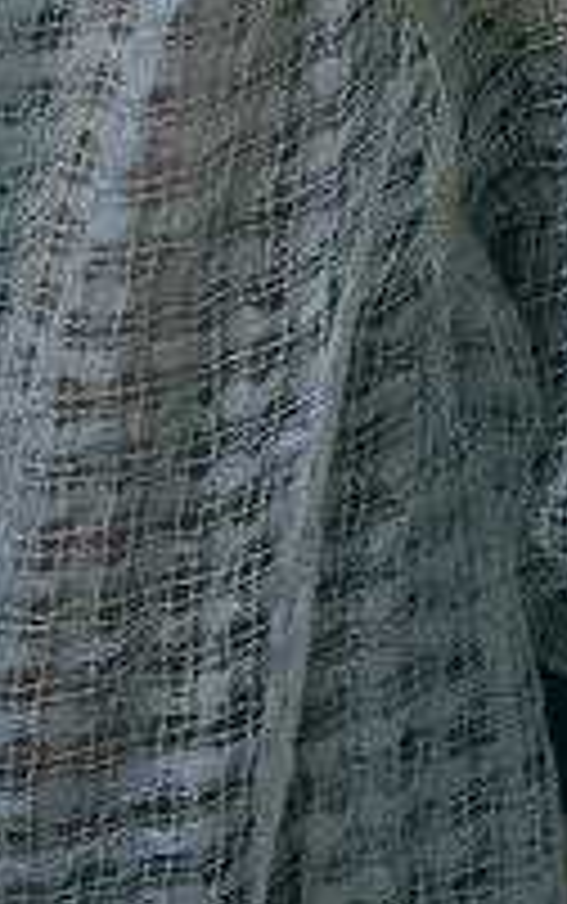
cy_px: -1131
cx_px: 918
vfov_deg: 4.1
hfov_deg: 2.6
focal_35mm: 510
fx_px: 12582
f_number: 5
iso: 500
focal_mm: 105
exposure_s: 1/200
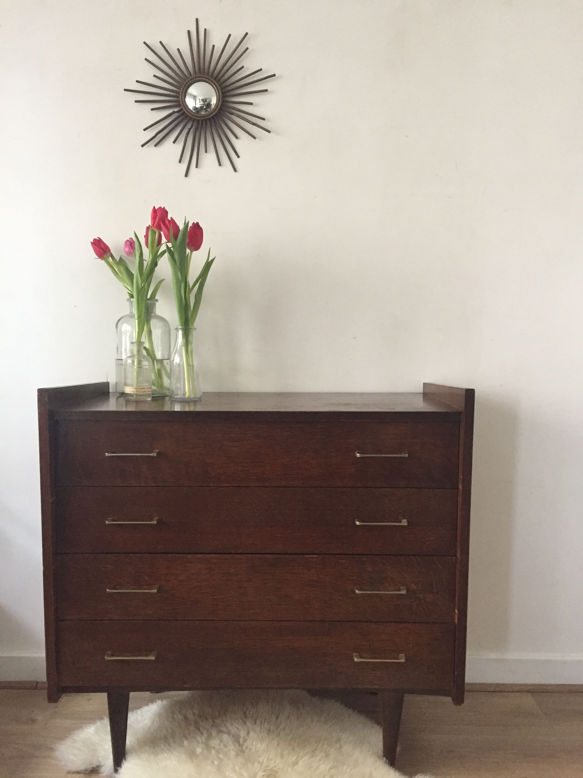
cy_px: 389
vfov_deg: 61.7
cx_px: 292
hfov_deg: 48.2
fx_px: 651
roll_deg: +0.4
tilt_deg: -5.4
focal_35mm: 29
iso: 250
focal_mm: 4.15
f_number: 2.2
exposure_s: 1/20
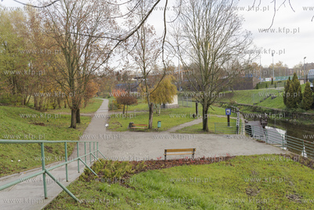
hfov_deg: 53.1
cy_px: 105
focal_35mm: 36
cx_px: 157
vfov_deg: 36.9
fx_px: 314
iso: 400
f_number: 4
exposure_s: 1/500
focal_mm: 36
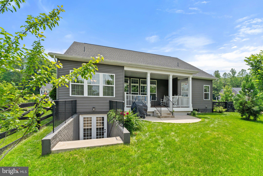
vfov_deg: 81.2
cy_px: 88
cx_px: 132
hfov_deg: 104.3
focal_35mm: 14
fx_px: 102
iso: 200
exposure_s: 1/125
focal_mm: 14
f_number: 13
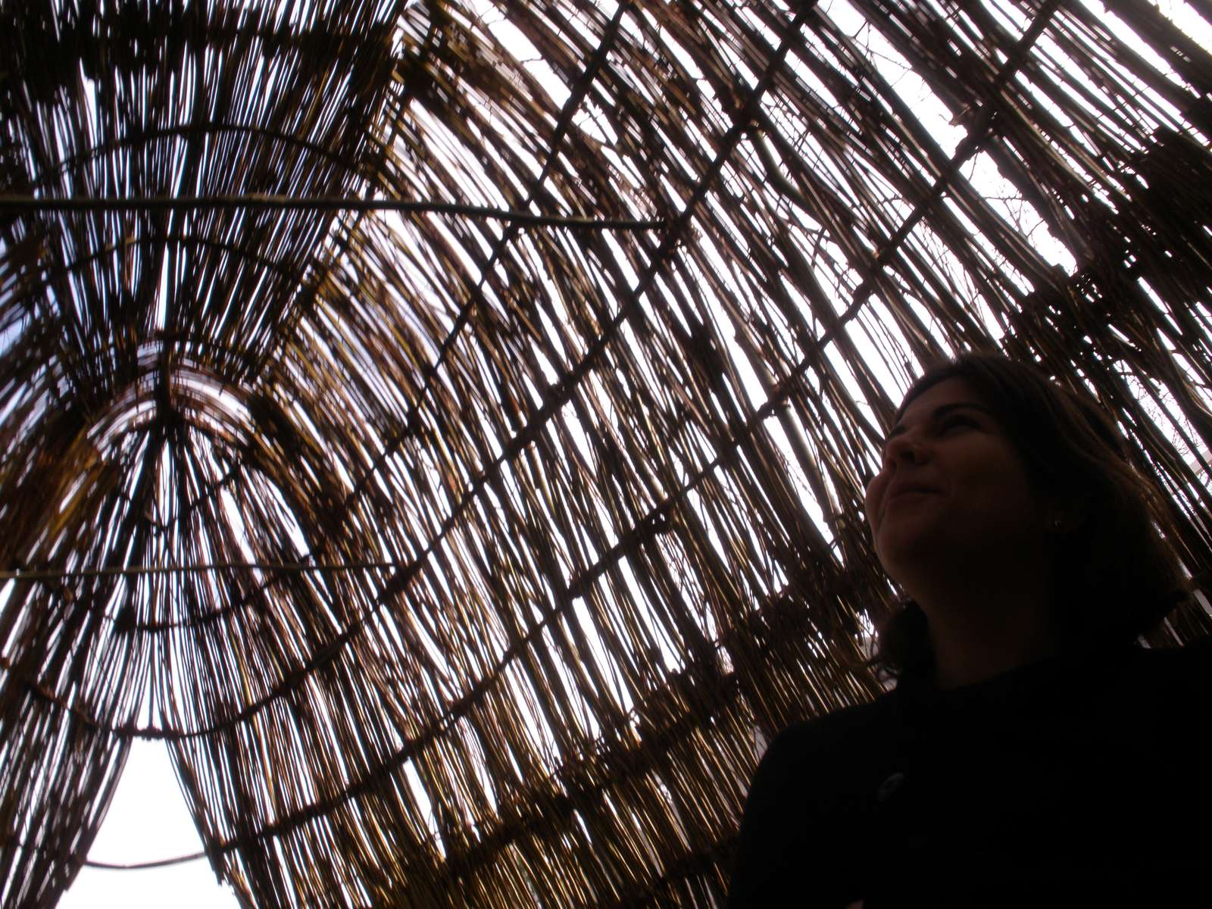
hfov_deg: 51.4
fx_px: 1260
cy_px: 454
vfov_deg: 39.7
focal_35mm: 36
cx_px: 606
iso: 80
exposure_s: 1/125
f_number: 5.6
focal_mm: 6.3
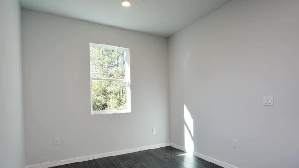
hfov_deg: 83.8
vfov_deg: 53.1
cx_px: 151
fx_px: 167
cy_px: 105
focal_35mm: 21
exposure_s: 1/80
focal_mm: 12
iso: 200
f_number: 4.5
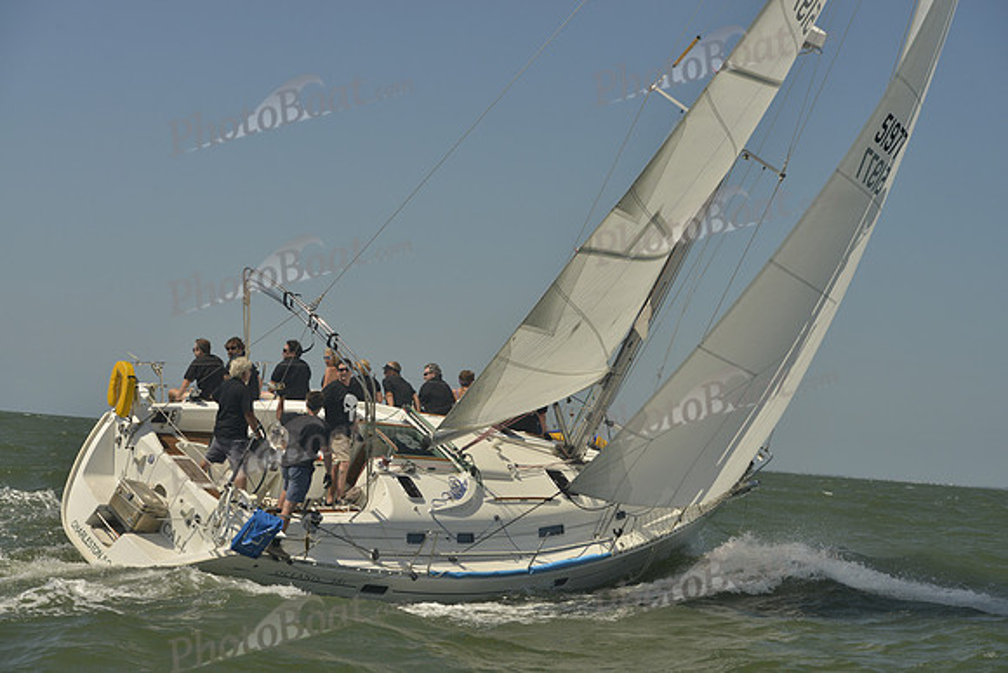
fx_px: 1960
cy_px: 336
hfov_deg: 28.8
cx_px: 504
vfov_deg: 19.5
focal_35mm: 70
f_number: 9
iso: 280
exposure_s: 1/1000
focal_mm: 70
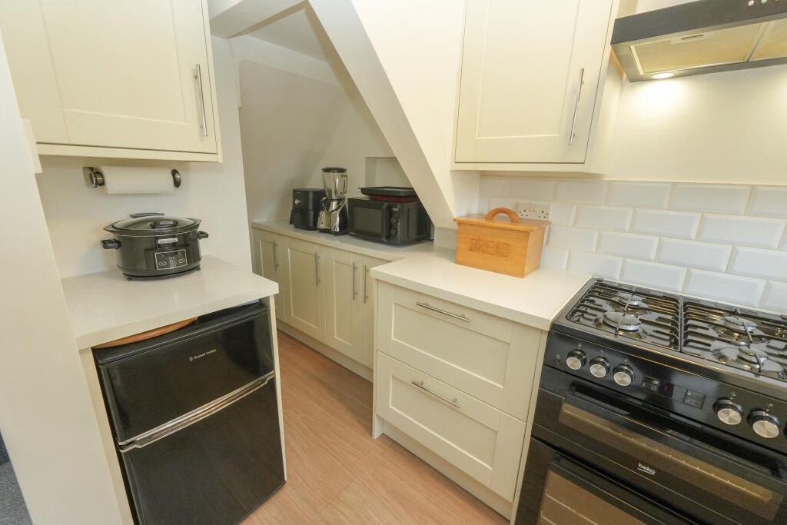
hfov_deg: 100.4
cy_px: 262
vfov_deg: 77.3
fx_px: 328
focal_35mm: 15
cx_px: 394
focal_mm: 10
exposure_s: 1/160
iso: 1250
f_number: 4
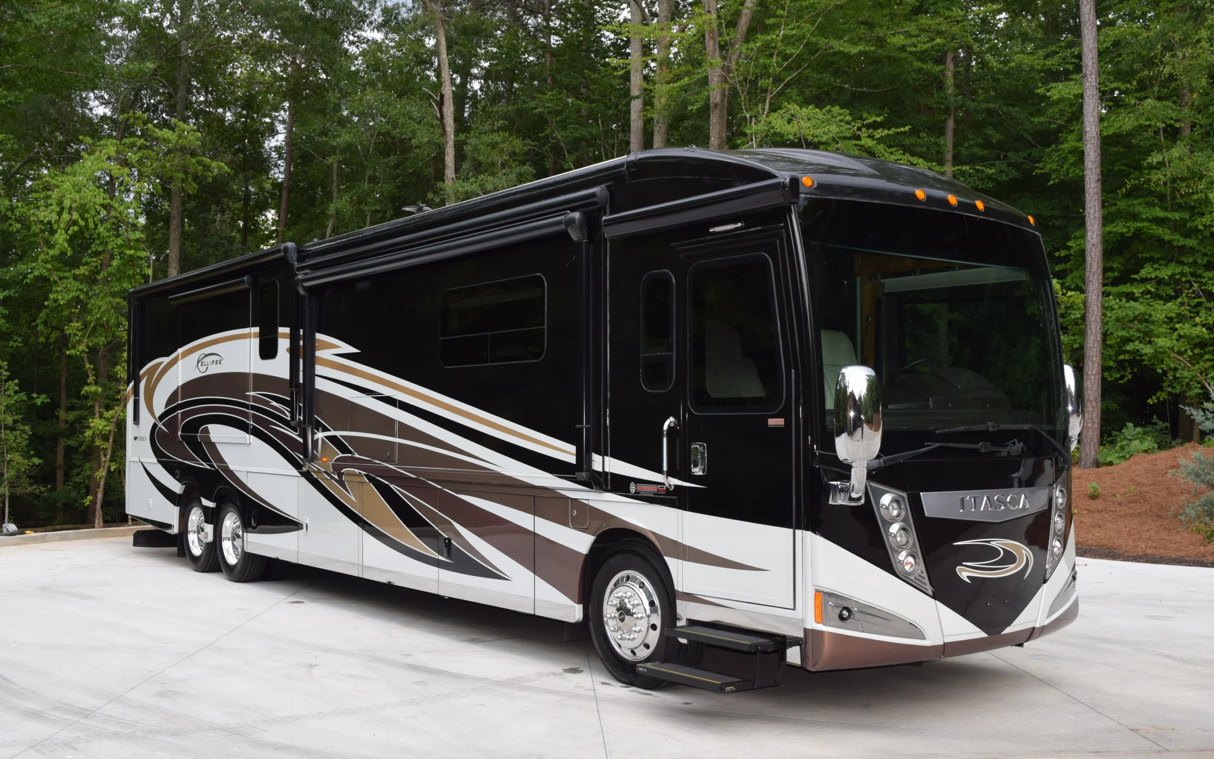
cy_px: 370
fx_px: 1290
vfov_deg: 32.8
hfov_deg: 50.3
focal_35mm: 39
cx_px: 562
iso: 250
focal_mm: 22
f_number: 5.6
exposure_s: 1/125
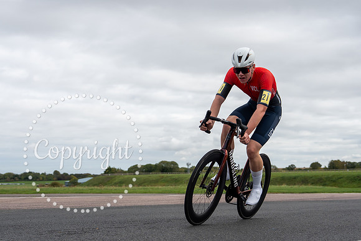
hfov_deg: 33.1
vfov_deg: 22.4
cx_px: 182
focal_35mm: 60
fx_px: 607
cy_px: 144
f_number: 3.5
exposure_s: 1/1000
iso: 100
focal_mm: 38
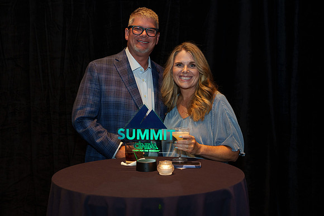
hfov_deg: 41.9
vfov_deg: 28.7
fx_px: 423
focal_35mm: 47
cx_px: 162
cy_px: 108
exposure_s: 1/60
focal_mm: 47
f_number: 4
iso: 1250
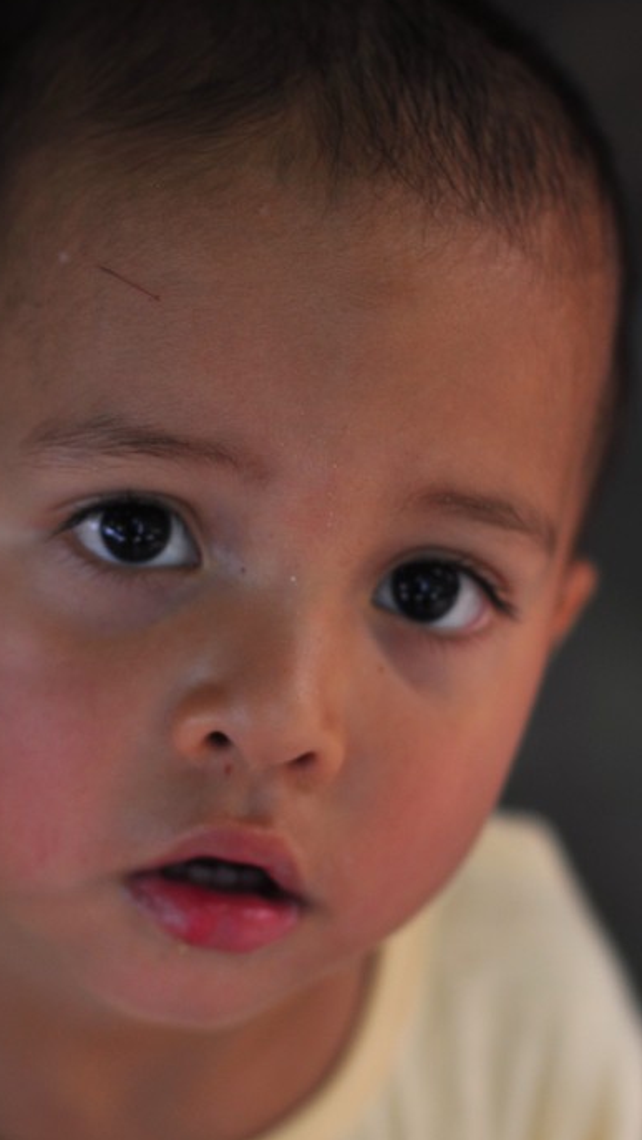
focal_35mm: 165
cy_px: 684
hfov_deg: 7.4
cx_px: 244
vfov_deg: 13.0
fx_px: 4988
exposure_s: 1/320
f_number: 2.8
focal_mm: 60
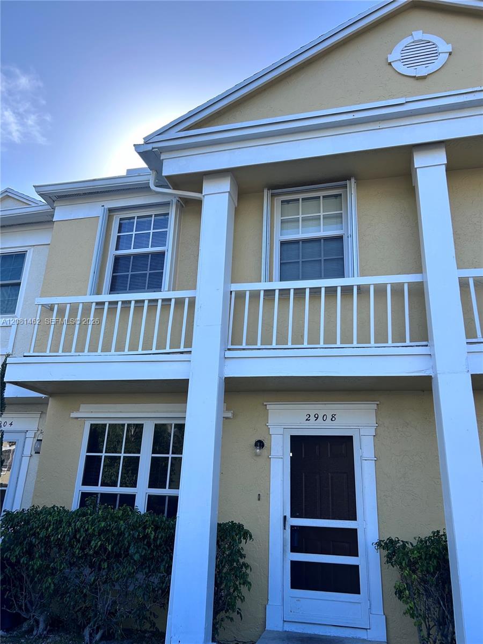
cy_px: 322
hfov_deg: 53.1
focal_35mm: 26
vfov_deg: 67.3
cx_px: 242
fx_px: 484
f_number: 1.5
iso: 50
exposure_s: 1/1698
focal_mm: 5.7
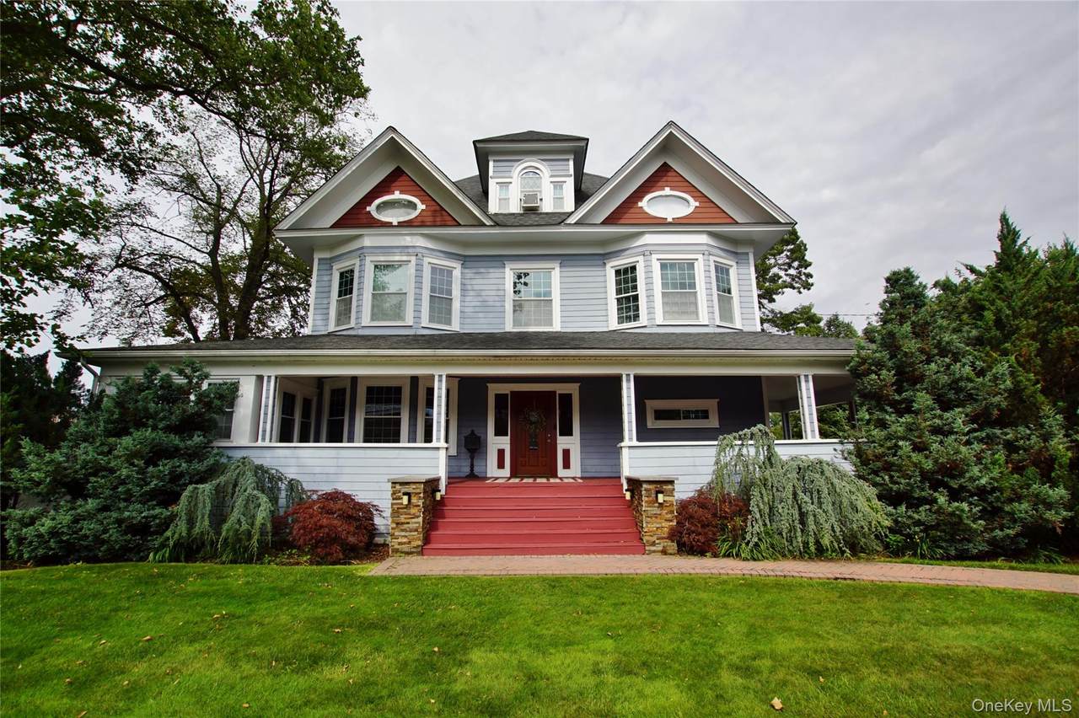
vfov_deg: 77.3
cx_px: 540
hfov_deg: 100.4
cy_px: 359
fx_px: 449
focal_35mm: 15
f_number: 9
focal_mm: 10
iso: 100
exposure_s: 1/125
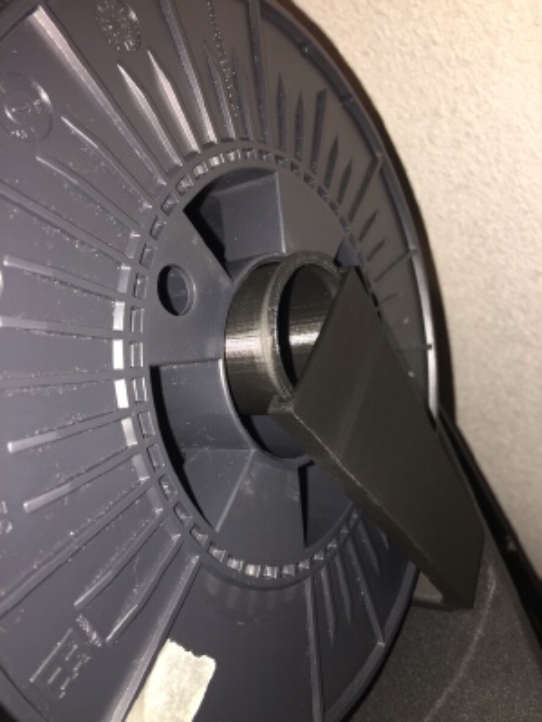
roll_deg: +36.2
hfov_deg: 48.2
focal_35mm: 29
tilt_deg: -34.9
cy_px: 361
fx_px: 605
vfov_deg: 61.7
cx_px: 271
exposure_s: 1/25
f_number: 2.2
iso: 32
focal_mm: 4.15
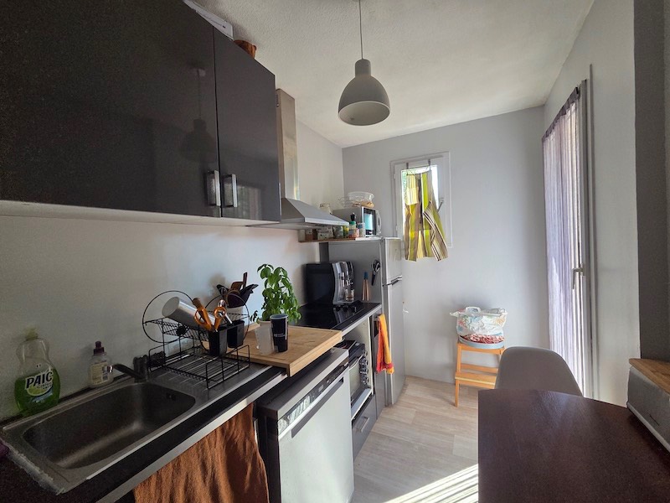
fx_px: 252
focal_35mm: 13
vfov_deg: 89.9
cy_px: 252
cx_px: 335
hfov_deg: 106.2
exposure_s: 1/100
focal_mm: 2.2
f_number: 2.2
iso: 100
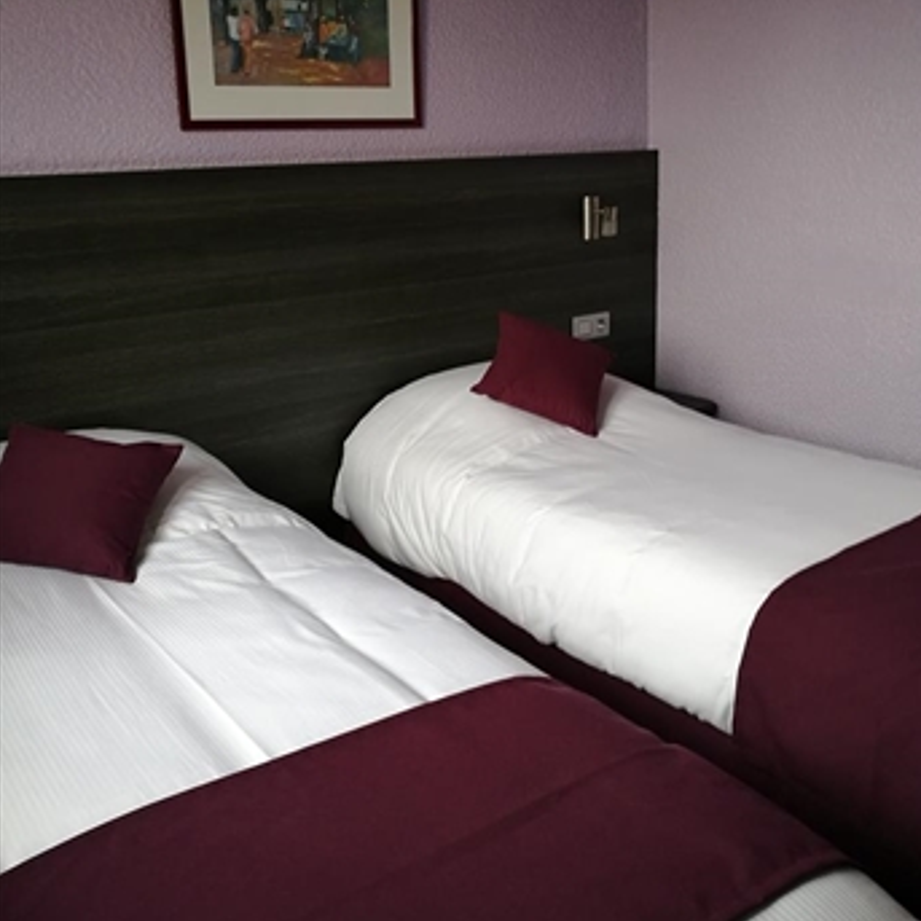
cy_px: 388
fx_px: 993
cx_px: 475
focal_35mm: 33
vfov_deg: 49.6
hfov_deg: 49.7
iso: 160
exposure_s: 1/33.3
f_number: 2.2
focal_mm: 4.5
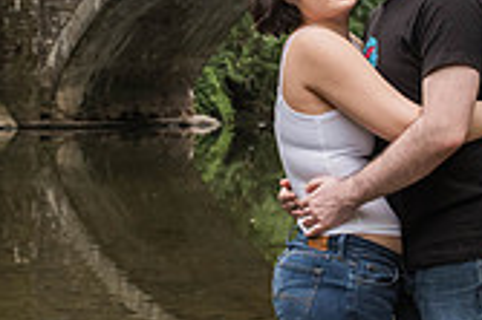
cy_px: 62
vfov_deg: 11.3
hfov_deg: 16.9
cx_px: 263
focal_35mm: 121
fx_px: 1618
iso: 1250
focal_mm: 31
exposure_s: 1/250
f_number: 4
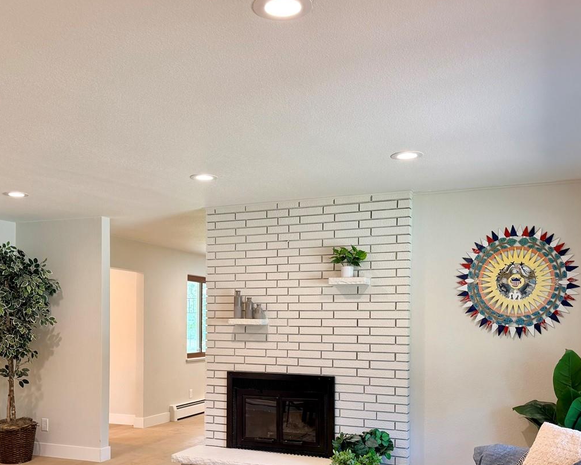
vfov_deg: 39.5
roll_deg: -0.9
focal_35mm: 37
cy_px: 320
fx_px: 636
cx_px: 254
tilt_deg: +0.2
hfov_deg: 49.0
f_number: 1.78
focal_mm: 6.76
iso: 100
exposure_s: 1/60
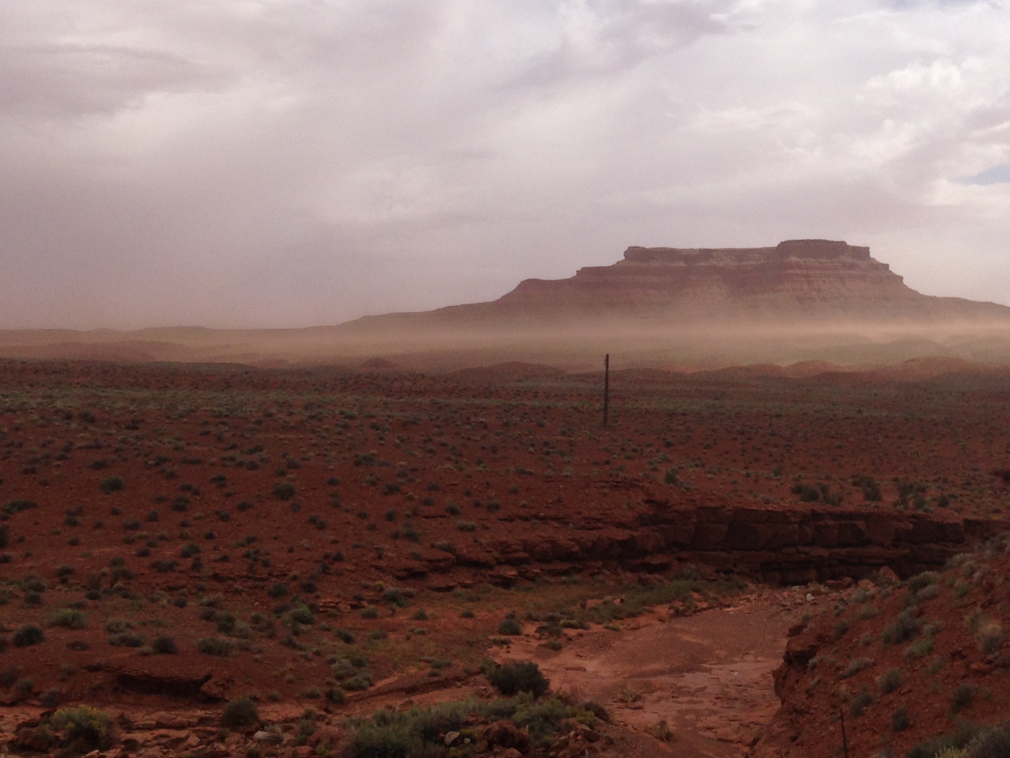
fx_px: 1663
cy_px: 143
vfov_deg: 25.2
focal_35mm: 57
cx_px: 733
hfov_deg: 33.2
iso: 50
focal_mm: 4.13
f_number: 2.4
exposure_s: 1/3390
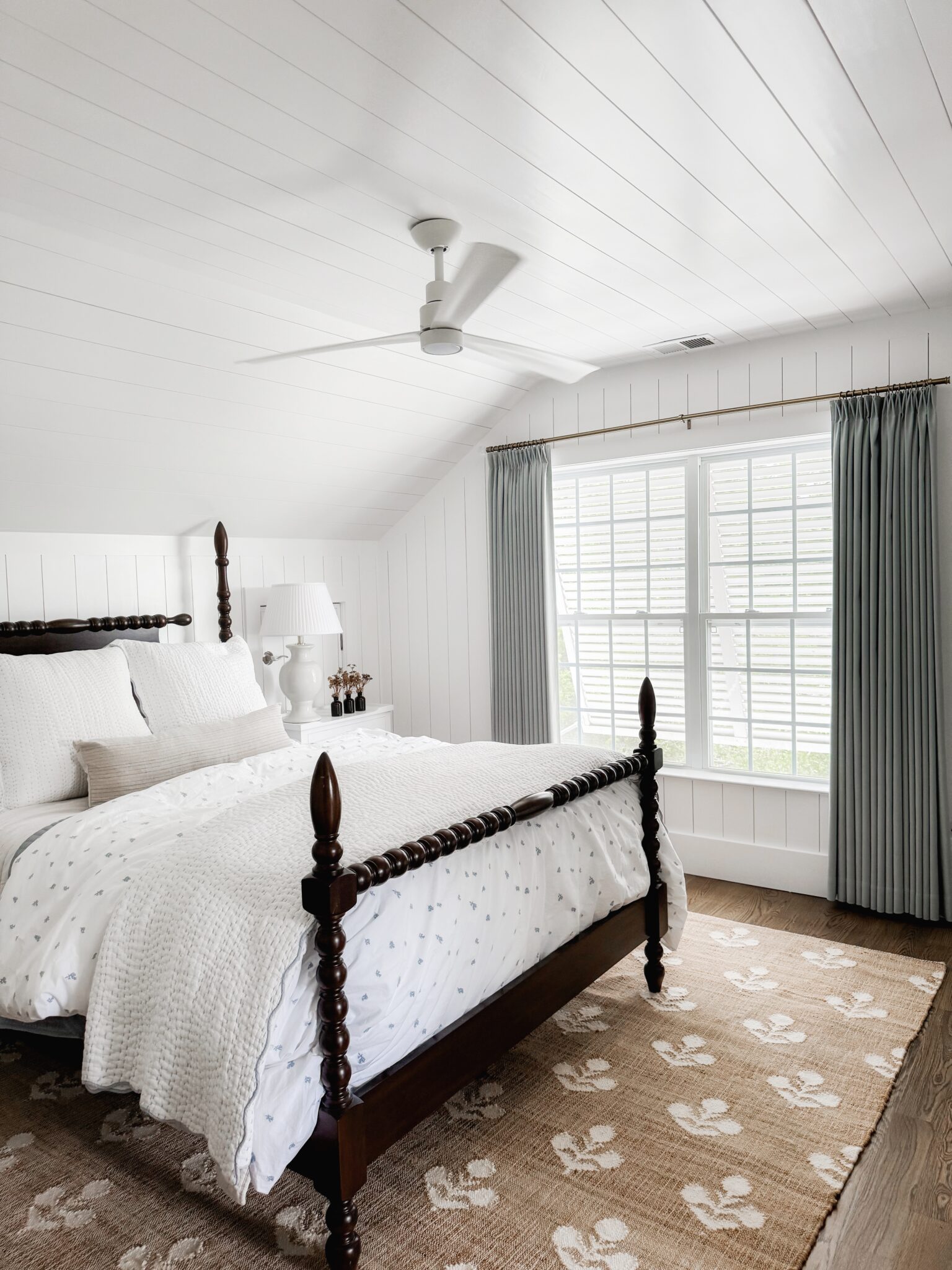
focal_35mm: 24
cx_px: 476
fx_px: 880
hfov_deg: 56.8
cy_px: 635
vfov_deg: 71.6
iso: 160
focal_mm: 6.76
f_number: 1.8
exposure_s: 1/120
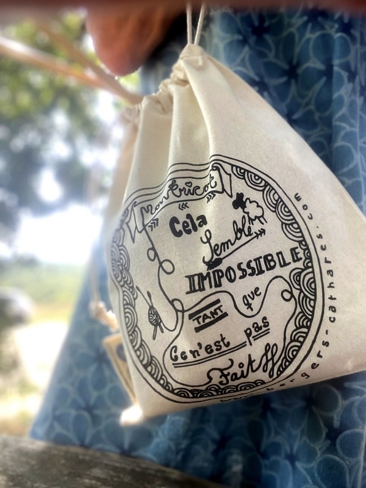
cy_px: 244
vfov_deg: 60.0
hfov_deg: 46.8
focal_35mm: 30
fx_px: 423
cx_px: 183
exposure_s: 1/122
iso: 50
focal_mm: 2.71
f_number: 2.2
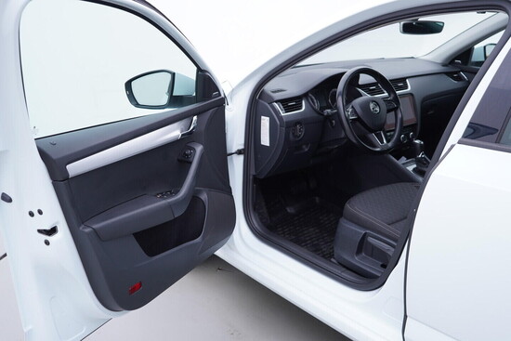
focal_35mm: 36
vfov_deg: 36.9
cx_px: 256
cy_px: 170
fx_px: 511
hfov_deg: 53.1
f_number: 3.2
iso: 125
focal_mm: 24
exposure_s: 1/50
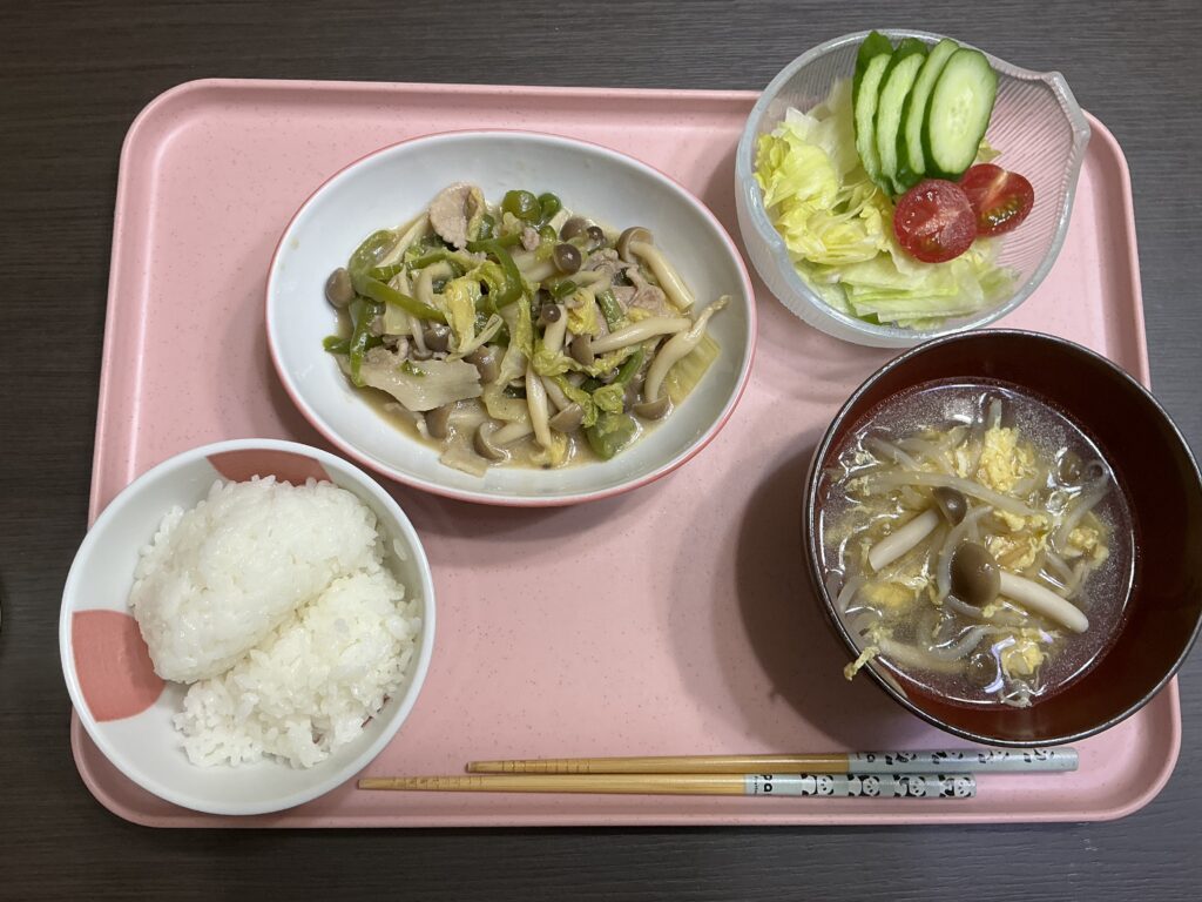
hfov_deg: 63.4
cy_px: 451
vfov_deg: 49.7
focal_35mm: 28
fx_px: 972
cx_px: 601
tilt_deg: -79.2
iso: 80
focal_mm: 3
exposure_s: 1/60
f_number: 1.8
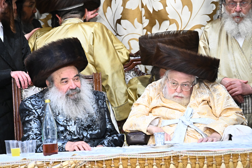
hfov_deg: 3.7
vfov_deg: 2.5
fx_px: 3849
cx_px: 126
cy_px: 84
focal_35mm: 550
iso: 5000
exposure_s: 1/100
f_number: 7.1
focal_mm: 550
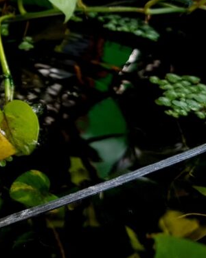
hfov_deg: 26.5
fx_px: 396
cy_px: 67
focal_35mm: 52
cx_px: -28
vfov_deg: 35.3
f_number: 1.7
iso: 50
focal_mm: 4.2
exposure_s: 1/50
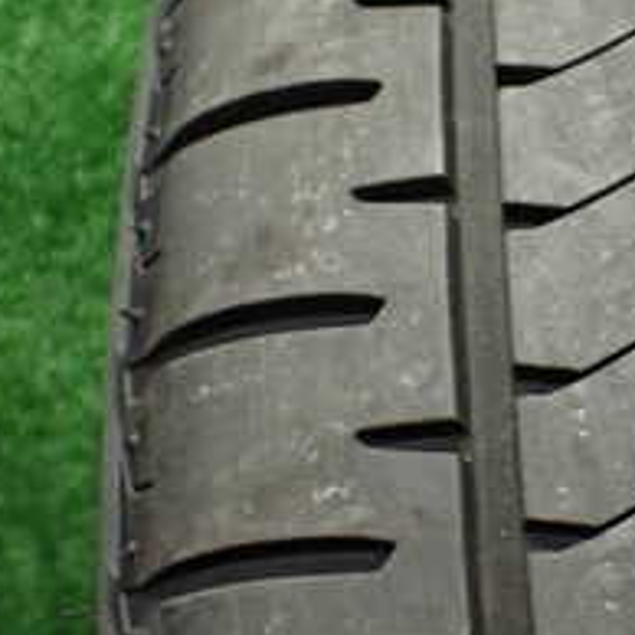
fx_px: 1702
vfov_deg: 21.1
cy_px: 229
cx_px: 776
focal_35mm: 82
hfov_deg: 19.8
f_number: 2.3
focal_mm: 5.4
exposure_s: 1/125
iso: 640
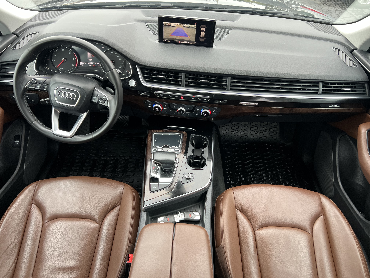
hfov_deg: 67.3
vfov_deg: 53.1
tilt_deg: -41.8
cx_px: 185
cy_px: 139
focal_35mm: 26
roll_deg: -0.6
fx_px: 278
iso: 125
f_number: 1.5
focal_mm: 5.7
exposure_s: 1/87
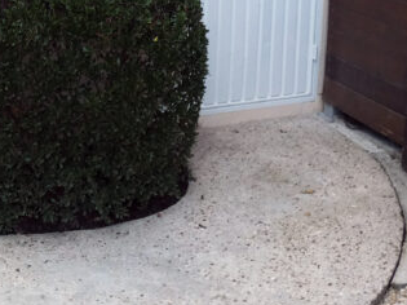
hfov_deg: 29.1
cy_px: -43
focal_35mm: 65
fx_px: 764
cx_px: 75
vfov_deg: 21.3
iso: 80
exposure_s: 1/500
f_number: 2.8
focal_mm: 3.6
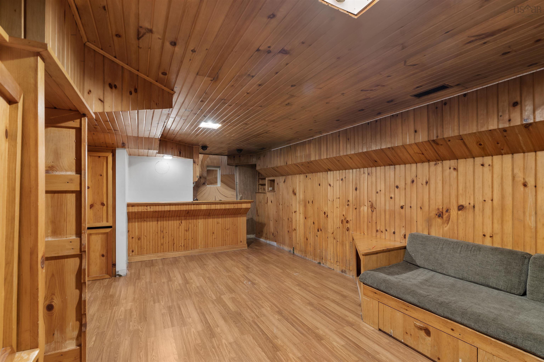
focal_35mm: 16
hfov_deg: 96.7
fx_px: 242
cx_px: 272
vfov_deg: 73.7
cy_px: 181
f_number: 8
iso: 400
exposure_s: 5
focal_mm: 16
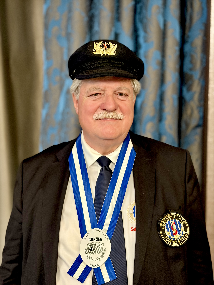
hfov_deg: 28.0
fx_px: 429
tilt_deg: -3.1
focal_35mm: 52
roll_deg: +0.0
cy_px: 142
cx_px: 107
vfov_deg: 36.8
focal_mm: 5.96
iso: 250
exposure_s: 1/37
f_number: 1.6
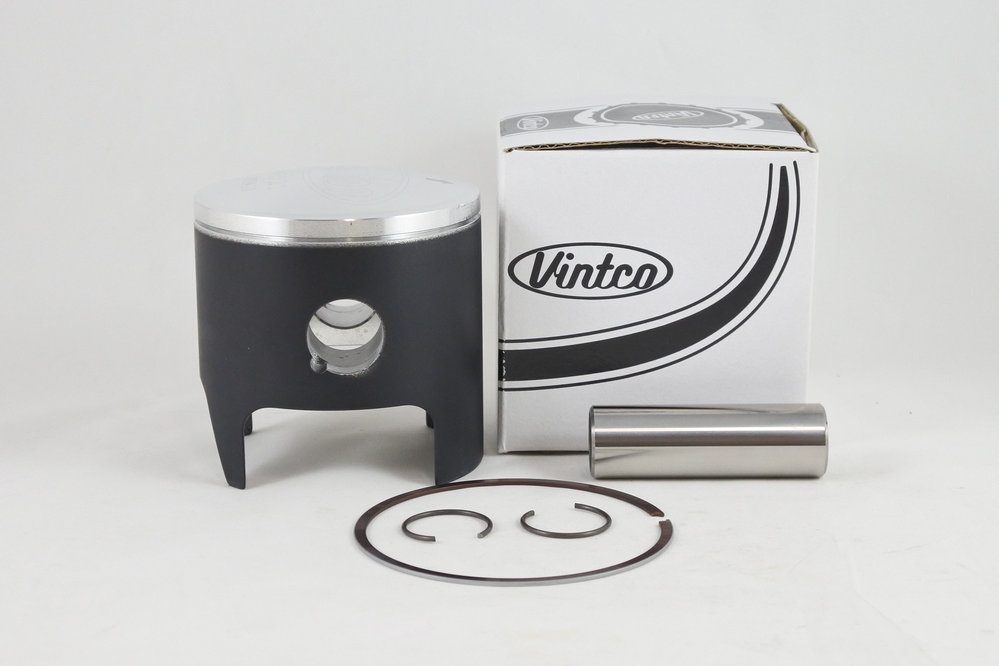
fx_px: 1526
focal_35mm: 55
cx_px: 500
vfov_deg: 24.6
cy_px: 333
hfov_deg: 36.2
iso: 640
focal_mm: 20.6
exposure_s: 1/125
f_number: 4.8
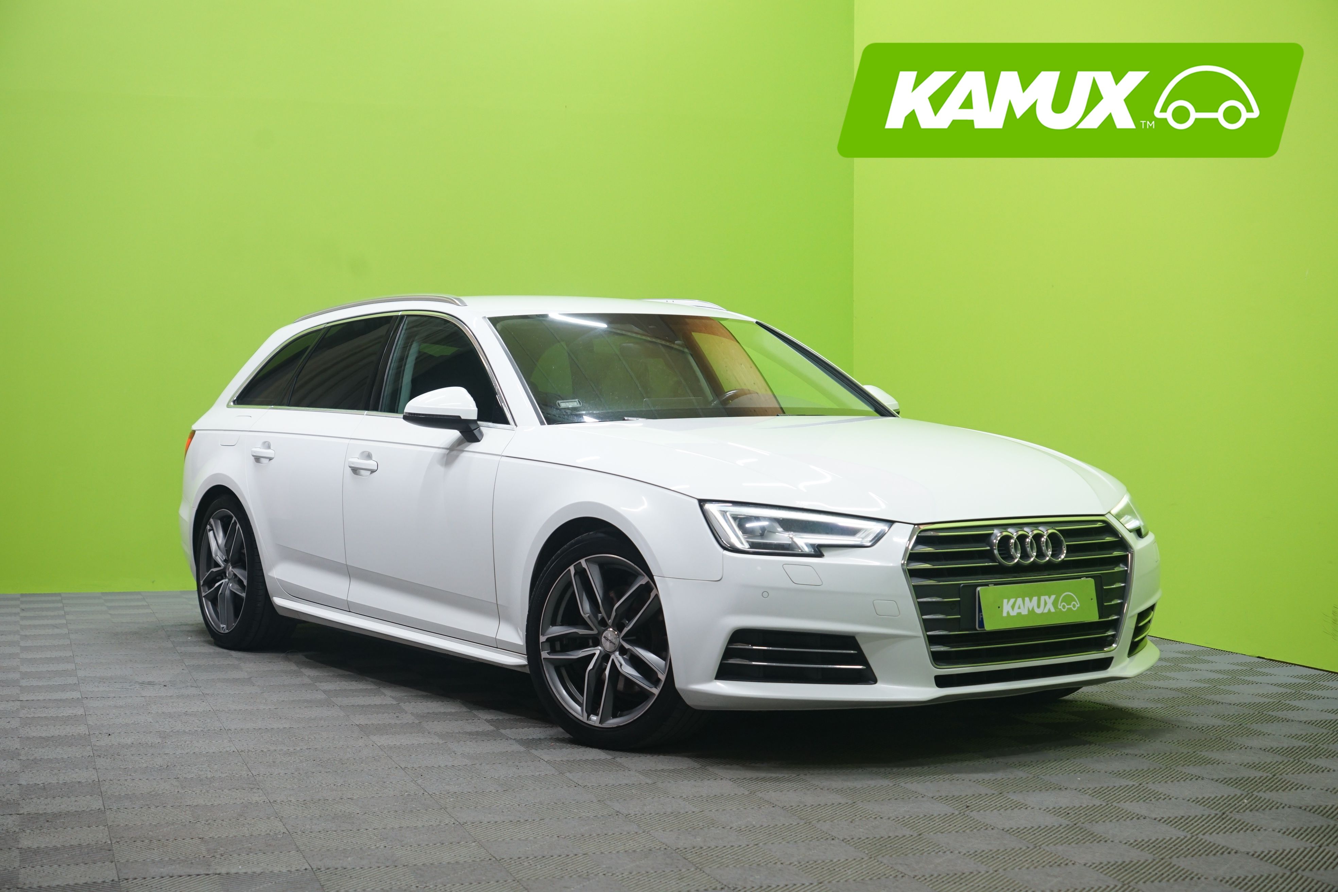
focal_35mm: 55
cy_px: 446
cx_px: 669
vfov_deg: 24.6
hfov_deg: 36.2
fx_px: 2044
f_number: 5.6
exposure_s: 1/25
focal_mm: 55
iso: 800
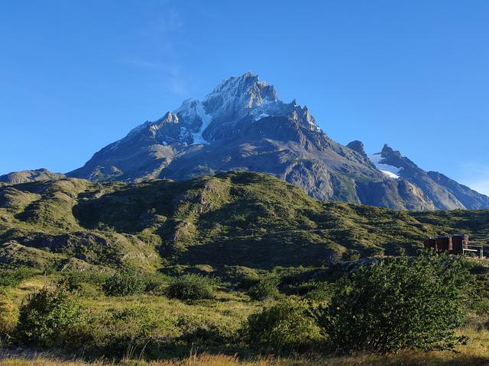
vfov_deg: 54.9
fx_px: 353
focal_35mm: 25
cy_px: 183
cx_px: 244
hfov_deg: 69.4
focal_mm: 6.04
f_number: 1.9
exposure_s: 1/276
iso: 50
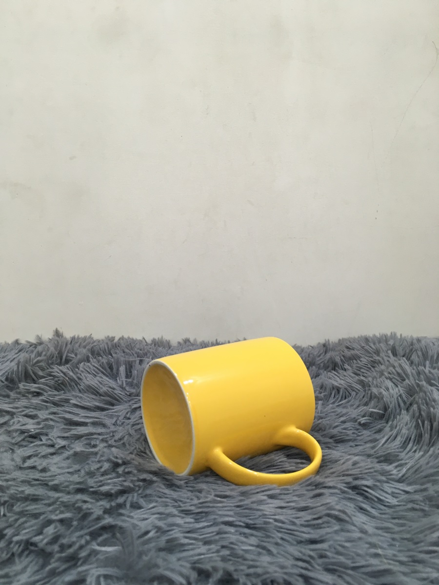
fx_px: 490
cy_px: 292
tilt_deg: -10.0
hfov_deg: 48.2
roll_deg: -1.1
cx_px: 220
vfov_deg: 61.7
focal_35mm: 29
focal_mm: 4.15
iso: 80
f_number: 2.2
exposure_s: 1/33
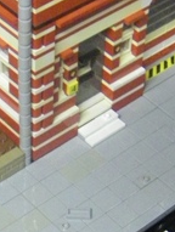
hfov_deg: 11.6
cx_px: 22
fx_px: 853
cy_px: 180
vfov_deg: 15.4
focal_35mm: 127
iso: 800
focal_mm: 6.3
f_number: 3.5
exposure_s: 1/20
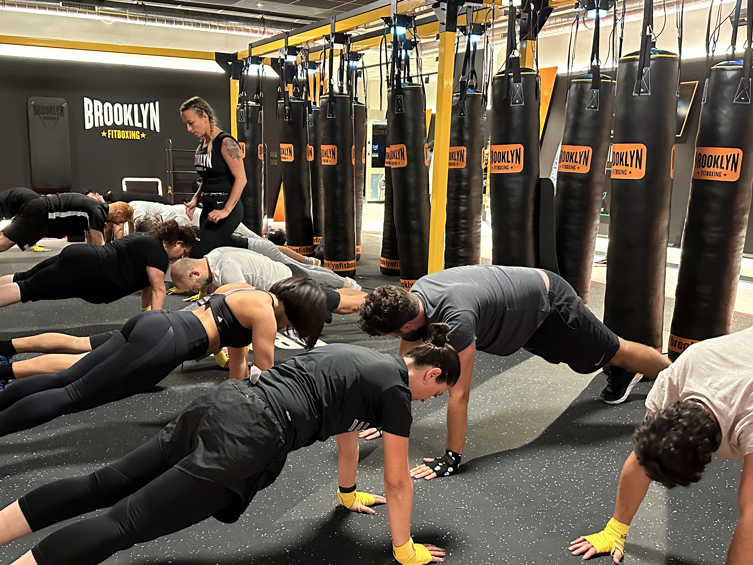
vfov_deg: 40.6
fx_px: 761
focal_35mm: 35
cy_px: 327
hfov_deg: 52.6
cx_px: 365
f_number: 1.78
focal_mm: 6.86
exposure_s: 1/44
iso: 1000
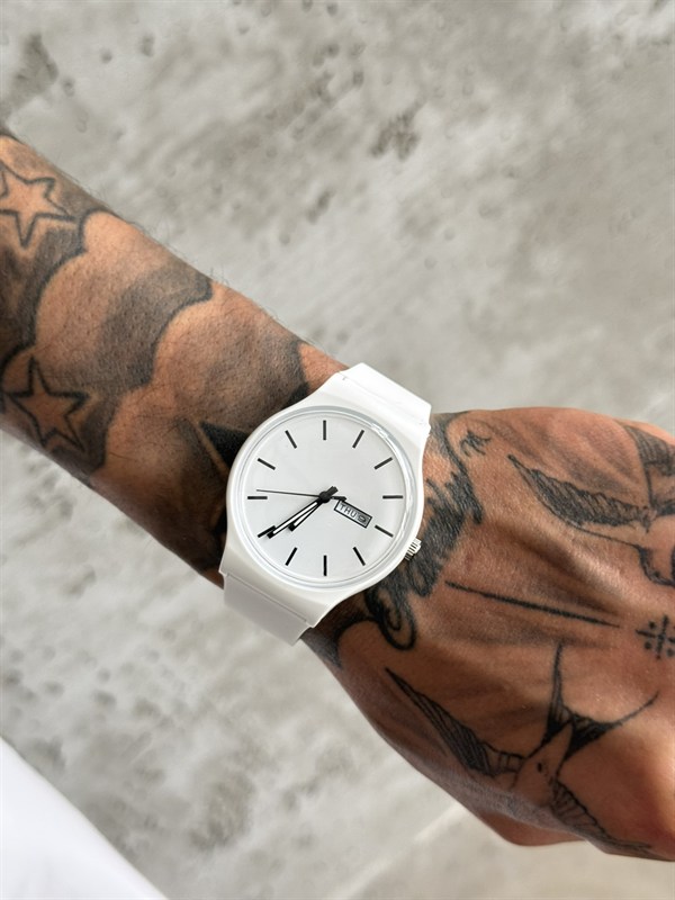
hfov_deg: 30.3
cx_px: 338
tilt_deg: -49.5
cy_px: 450
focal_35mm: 48
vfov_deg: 39.7
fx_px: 1248
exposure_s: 1/60
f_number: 1.78
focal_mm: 6.76
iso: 125
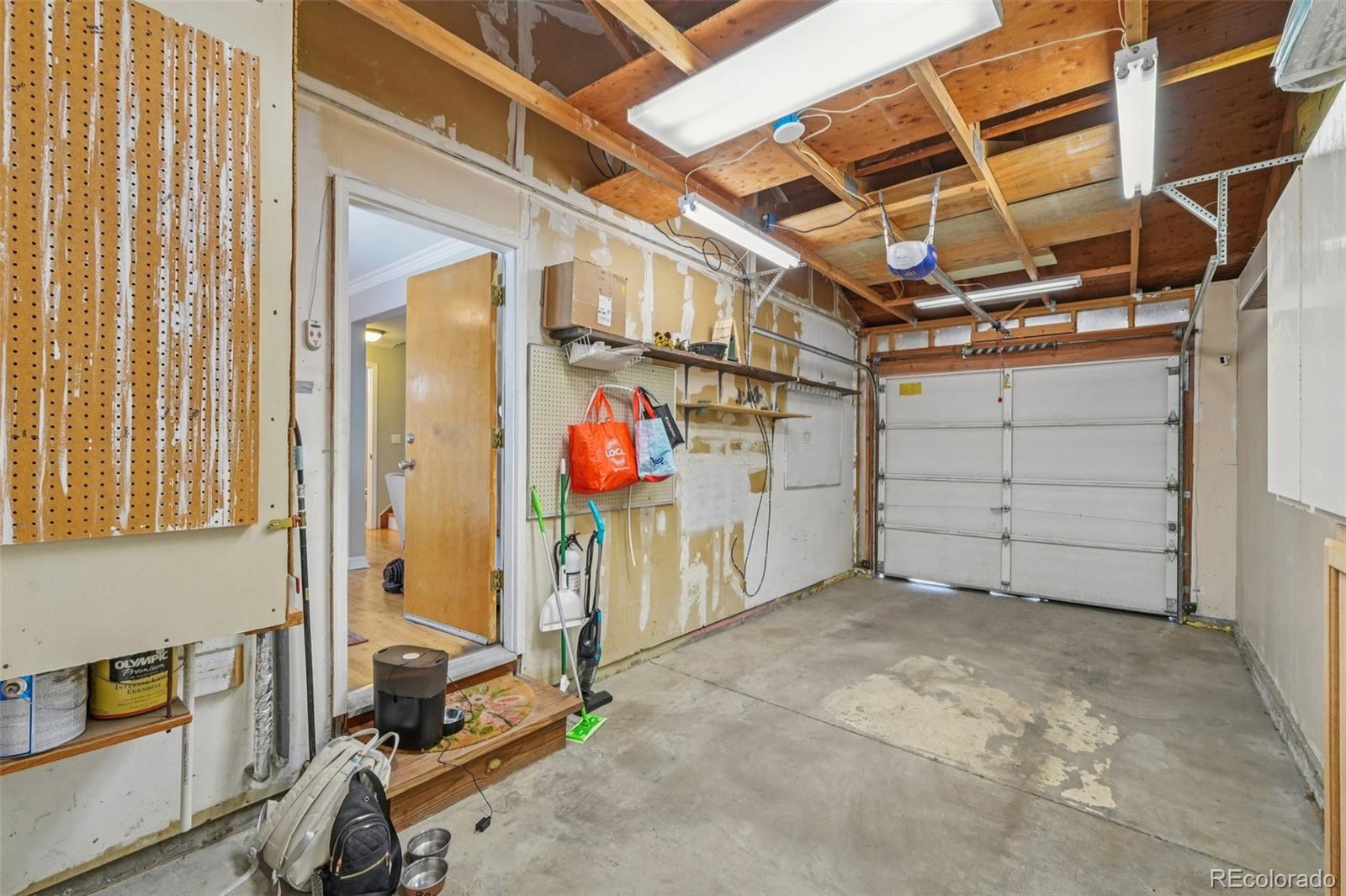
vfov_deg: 77.3
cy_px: 448
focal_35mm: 15
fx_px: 561
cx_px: 673
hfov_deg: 100.4
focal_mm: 10
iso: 800
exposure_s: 1/6
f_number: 8
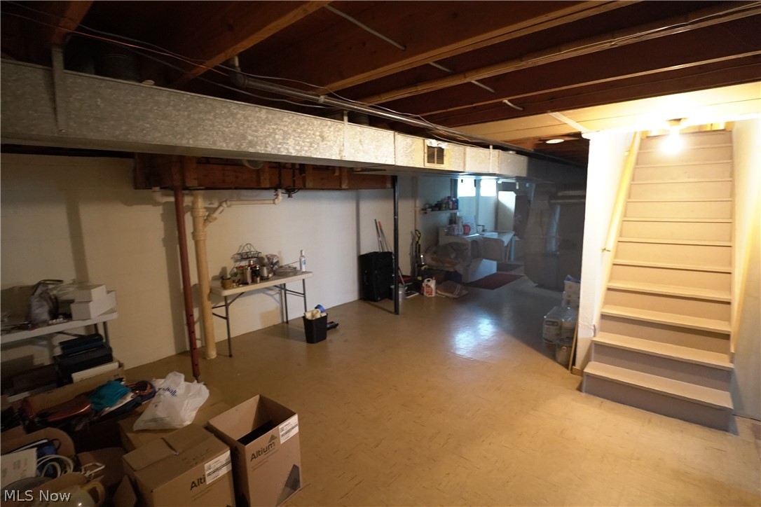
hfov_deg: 96.7
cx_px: 380
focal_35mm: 16
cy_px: 254
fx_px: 338
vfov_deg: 73.7
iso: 6400
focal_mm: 11
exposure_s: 1/30
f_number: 2.8
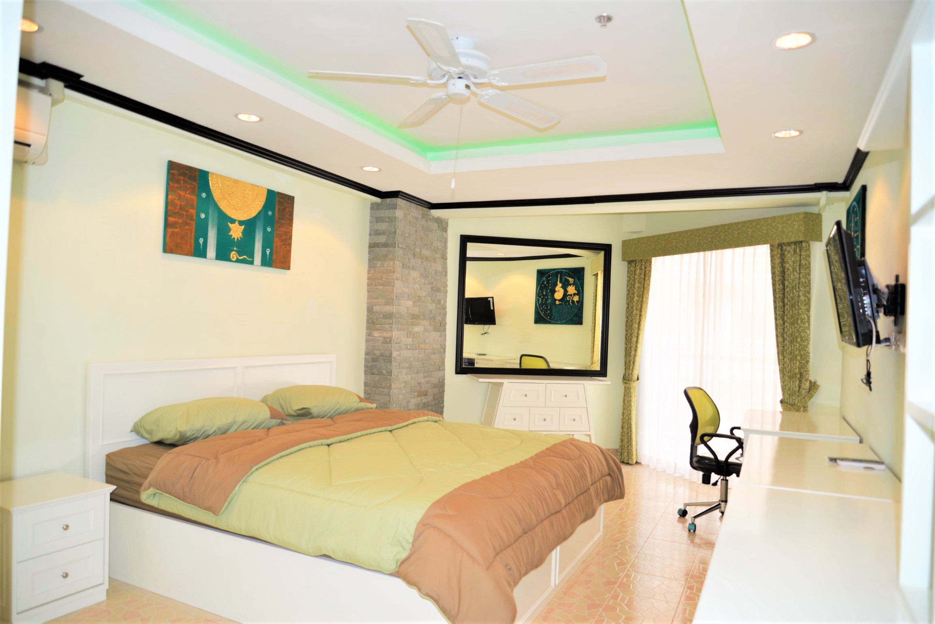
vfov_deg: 53.2
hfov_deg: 73.7
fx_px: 623
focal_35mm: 24
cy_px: 312
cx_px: 468
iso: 200
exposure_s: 1/125
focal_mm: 24
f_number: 3.5
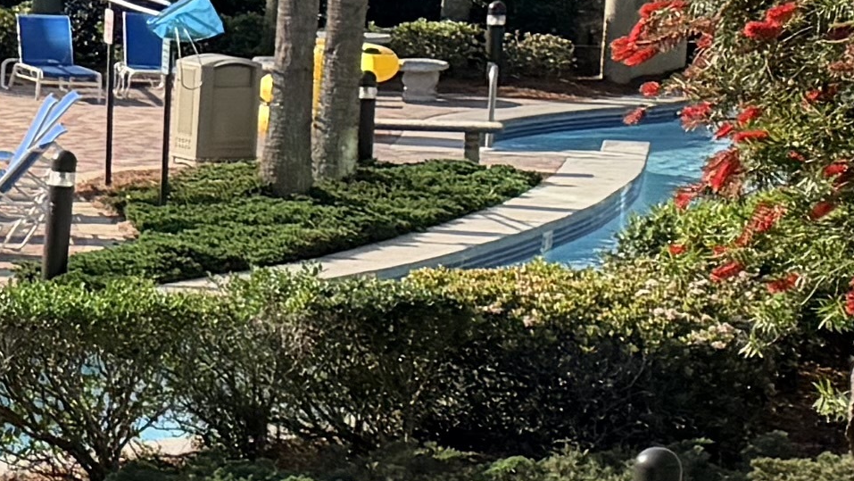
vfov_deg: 7.8
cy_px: 243
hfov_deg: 10.5
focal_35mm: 156
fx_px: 3534
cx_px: -1571
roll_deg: +0.5
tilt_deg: -7.7
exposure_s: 1/3953
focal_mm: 6.76
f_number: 1.78
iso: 100
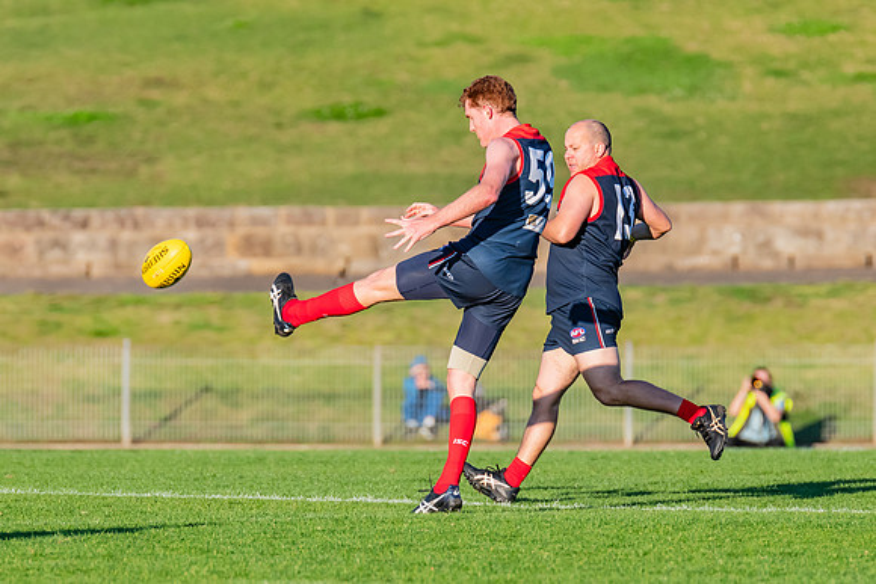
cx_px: 394
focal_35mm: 662
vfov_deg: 2.1
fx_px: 16121
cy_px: 285
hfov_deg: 3.1
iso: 800
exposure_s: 1/1600
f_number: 7.1
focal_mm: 420
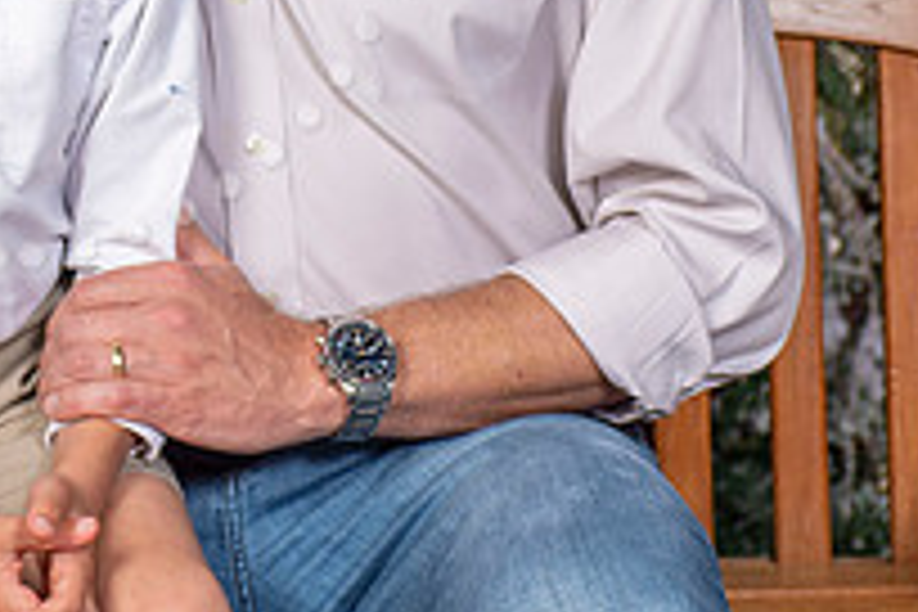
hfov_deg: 11.0
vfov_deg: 7.3
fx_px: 4717
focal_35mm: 185
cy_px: -205
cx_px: 4
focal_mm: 60
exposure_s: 1/125
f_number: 7.1
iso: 160
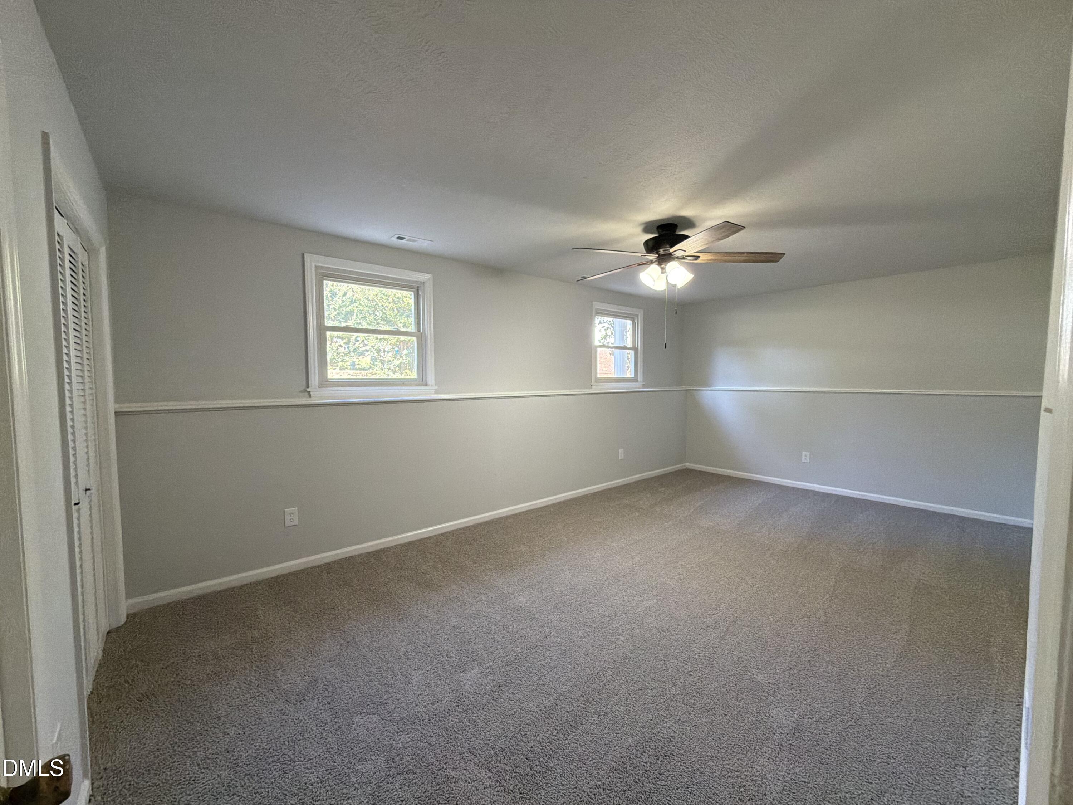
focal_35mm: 14
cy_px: 402
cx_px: 536
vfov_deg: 85.7
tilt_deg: -3.7
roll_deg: +0.6
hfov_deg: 102.1
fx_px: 434
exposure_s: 1/85
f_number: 2.2
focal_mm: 2.22
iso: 320
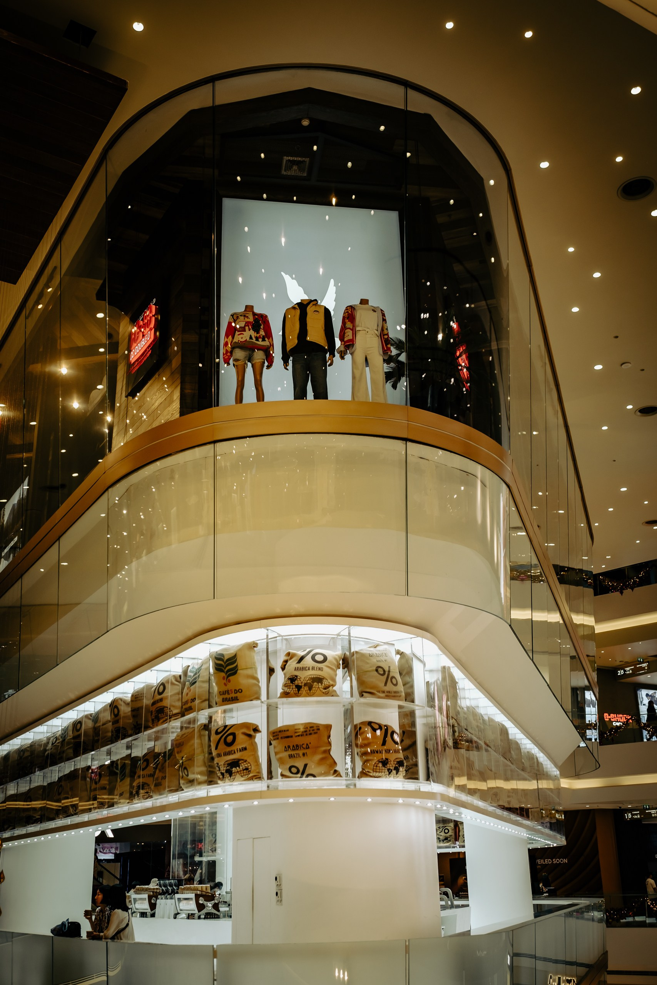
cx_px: 328
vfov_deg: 54.4
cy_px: 492
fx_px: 958
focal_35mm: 35
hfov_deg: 37.9
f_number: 2.8
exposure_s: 1/125
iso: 200
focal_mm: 23
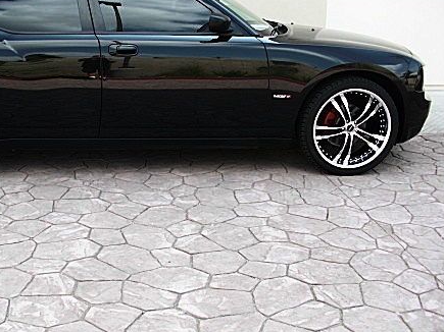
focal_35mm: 53
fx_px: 680
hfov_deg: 35.6
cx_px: 127
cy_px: 155
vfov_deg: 27.5
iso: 50
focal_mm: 6.3
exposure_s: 1/200
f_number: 2.8
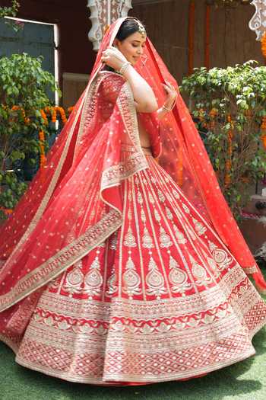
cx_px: 133
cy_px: 200
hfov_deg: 36.9
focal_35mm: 36
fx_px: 399
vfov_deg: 53.1
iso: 125
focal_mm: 24
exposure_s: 1/200
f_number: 4
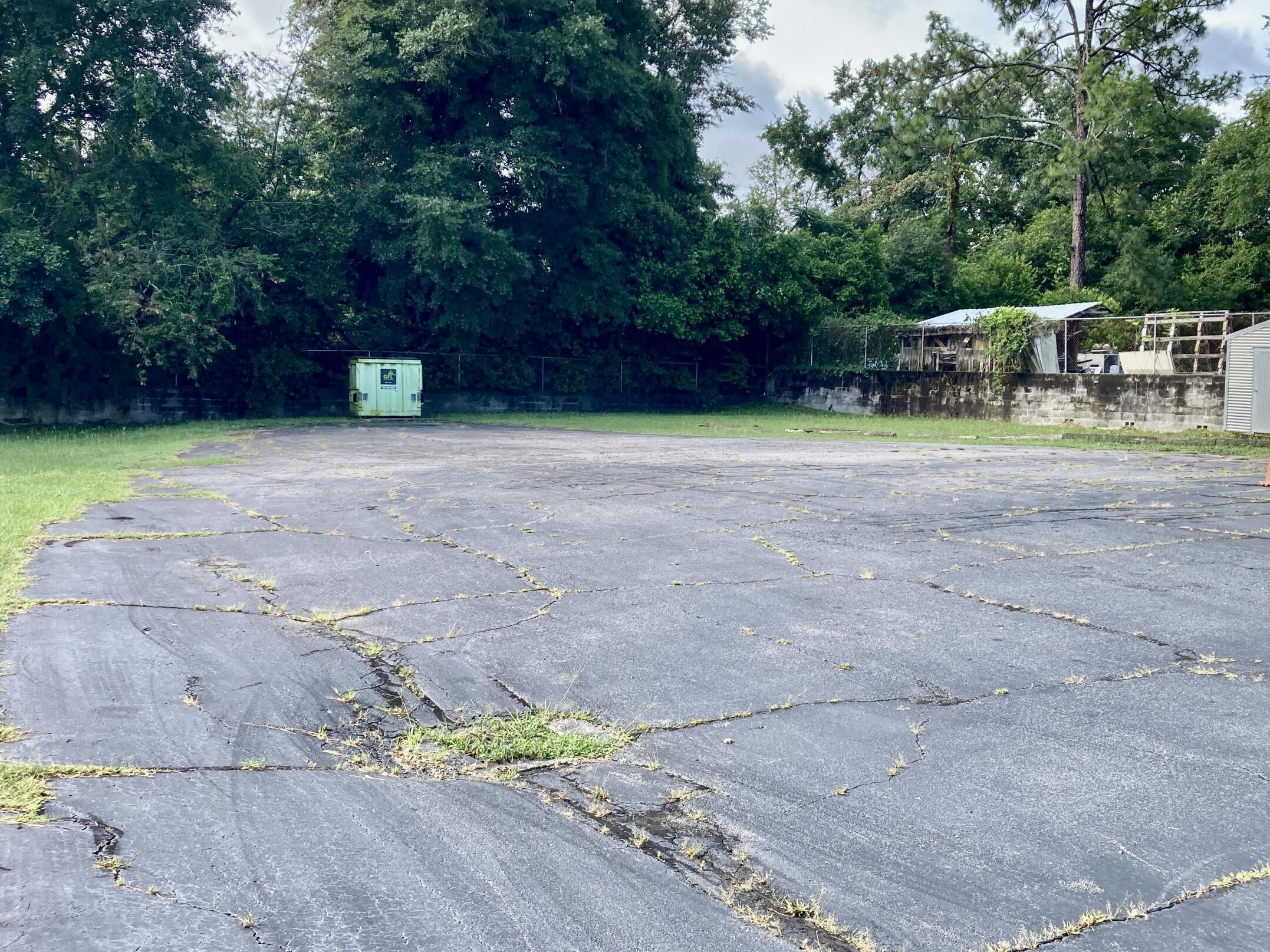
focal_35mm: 39
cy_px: 490
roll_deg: -2.7
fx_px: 1431
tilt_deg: -2.9
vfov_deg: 36.8
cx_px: 653
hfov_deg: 47.9
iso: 20
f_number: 1.8
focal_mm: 3.99
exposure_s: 1/453
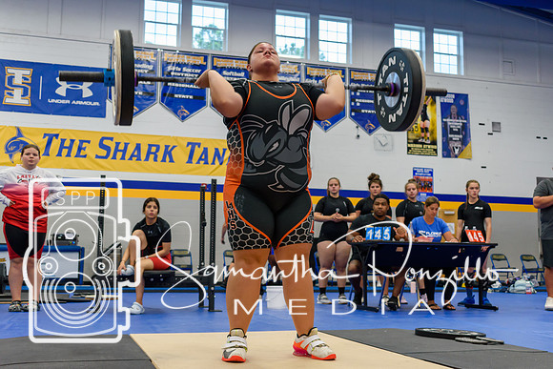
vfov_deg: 32.1
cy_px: 184
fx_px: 641
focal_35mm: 42
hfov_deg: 46.6
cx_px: 276
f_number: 4
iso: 400
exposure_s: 1/60
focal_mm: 25
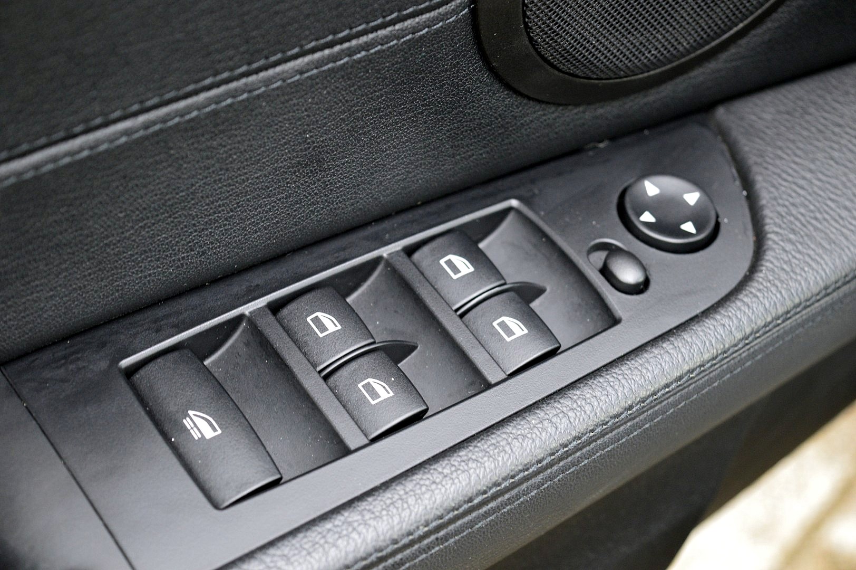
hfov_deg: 26.0
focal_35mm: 78
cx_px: 428
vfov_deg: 17.5
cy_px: 285
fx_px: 1853
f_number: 5.6
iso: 800
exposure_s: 1/30
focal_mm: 52
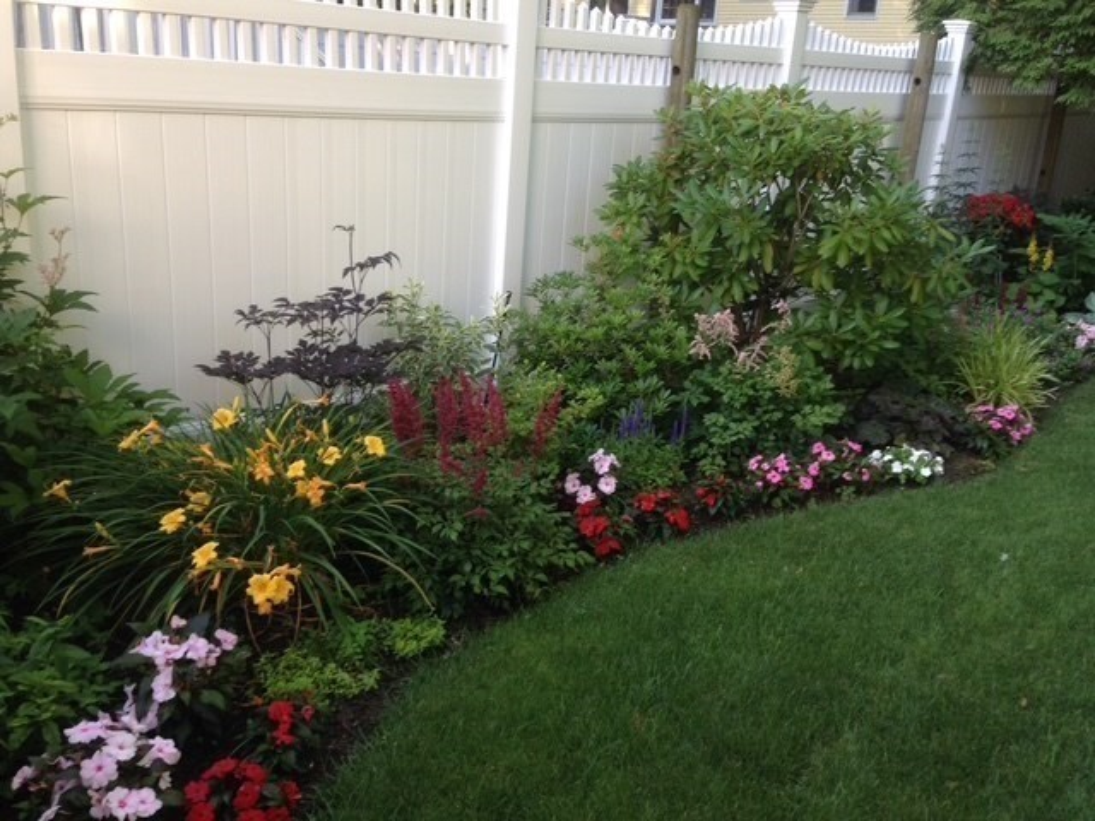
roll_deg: -2.7
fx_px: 1044
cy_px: 410
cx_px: 548
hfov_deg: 55.4
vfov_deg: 42.9
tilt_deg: -20.2
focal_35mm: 33
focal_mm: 4.12
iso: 50
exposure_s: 1/120
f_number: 2.4
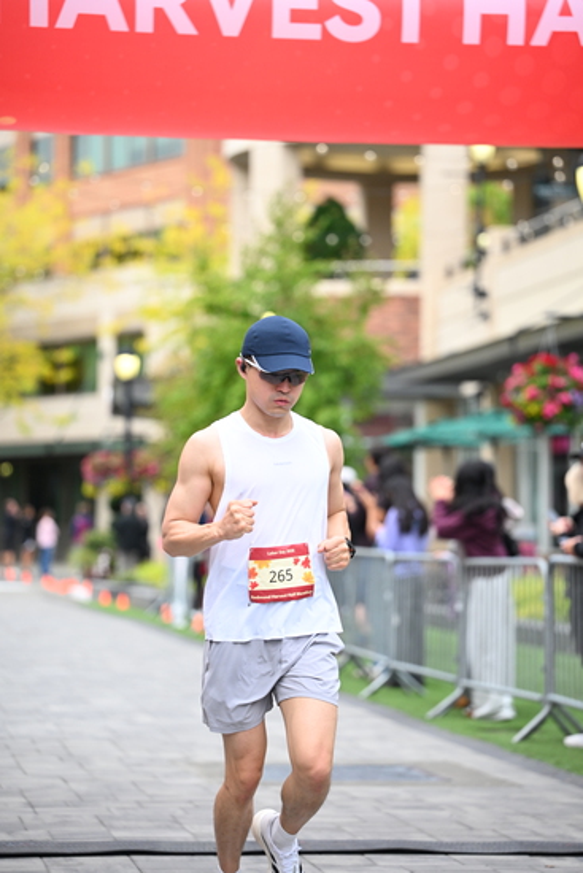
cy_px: 436
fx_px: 2792
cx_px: 292
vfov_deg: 17.8
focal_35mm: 115
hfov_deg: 11.9
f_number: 2.8
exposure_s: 1/2000
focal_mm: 115
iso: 1000
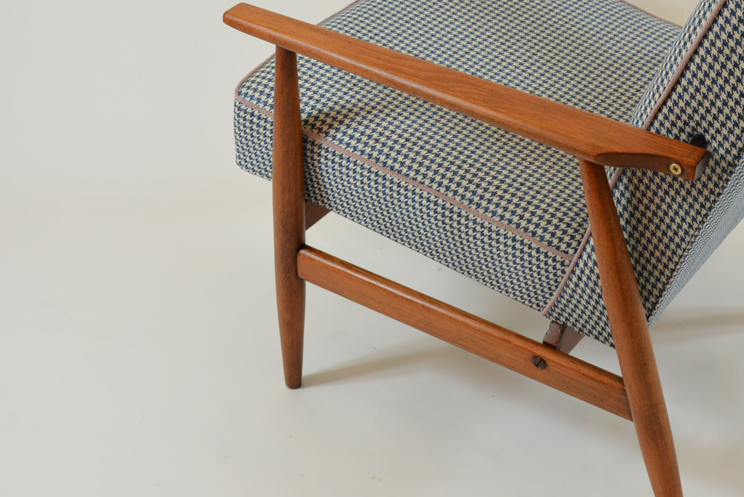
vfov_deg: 20.2
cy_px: 152
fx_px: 1386
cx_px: 569
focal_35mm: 67
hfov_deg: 29.5
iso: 400
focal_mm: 26
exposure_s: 1/60
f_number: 5.6
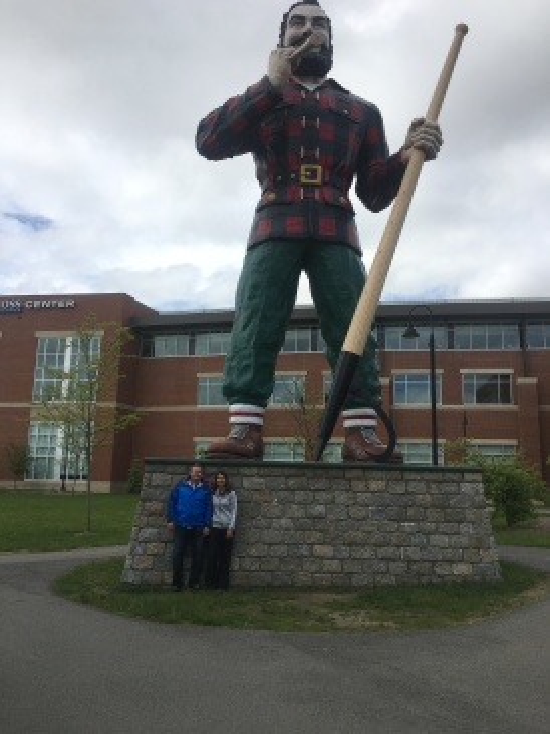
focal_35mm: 29
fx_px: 615
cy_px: 367
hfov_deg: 48.2
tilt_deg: +11.6
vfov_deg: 61.7
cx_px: 275
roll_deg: -0.7
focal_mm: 4.15
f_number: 2.2
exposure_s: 1/2849
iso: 25
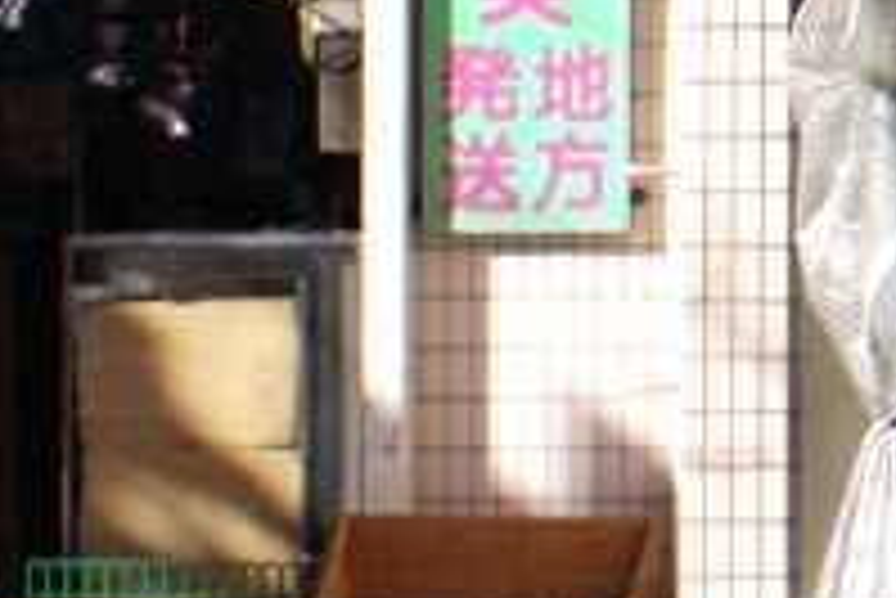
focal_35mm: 211
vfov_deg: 6.5
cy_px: 72
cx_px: 1815
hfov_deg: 9.1
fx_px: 5255
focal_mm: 28
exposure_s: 1/100
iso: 100
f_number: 9
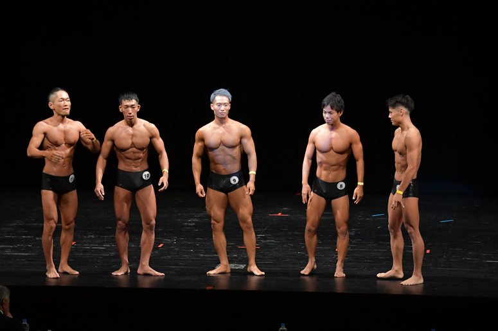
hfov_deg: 12.2
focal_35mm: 168
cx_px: 249
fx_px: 2323
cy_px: 166
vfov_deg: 8.2
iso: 3200
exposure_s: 1/400
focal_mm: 112
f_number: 5.6
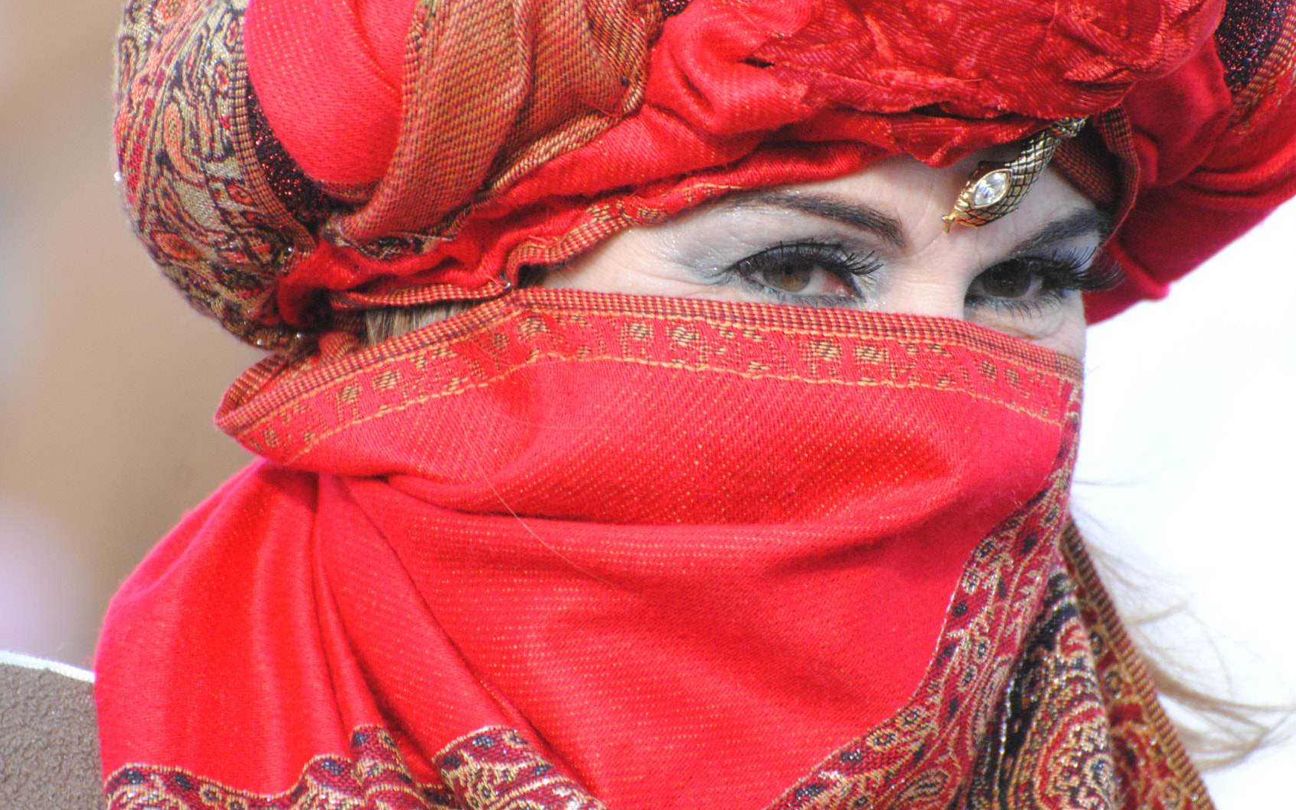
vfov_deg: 2.4
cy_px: 307
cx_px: 660
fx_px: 19566
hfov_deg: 3.8
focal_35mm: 554
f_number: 5.6
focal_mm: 300
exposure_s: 1/500
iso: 800
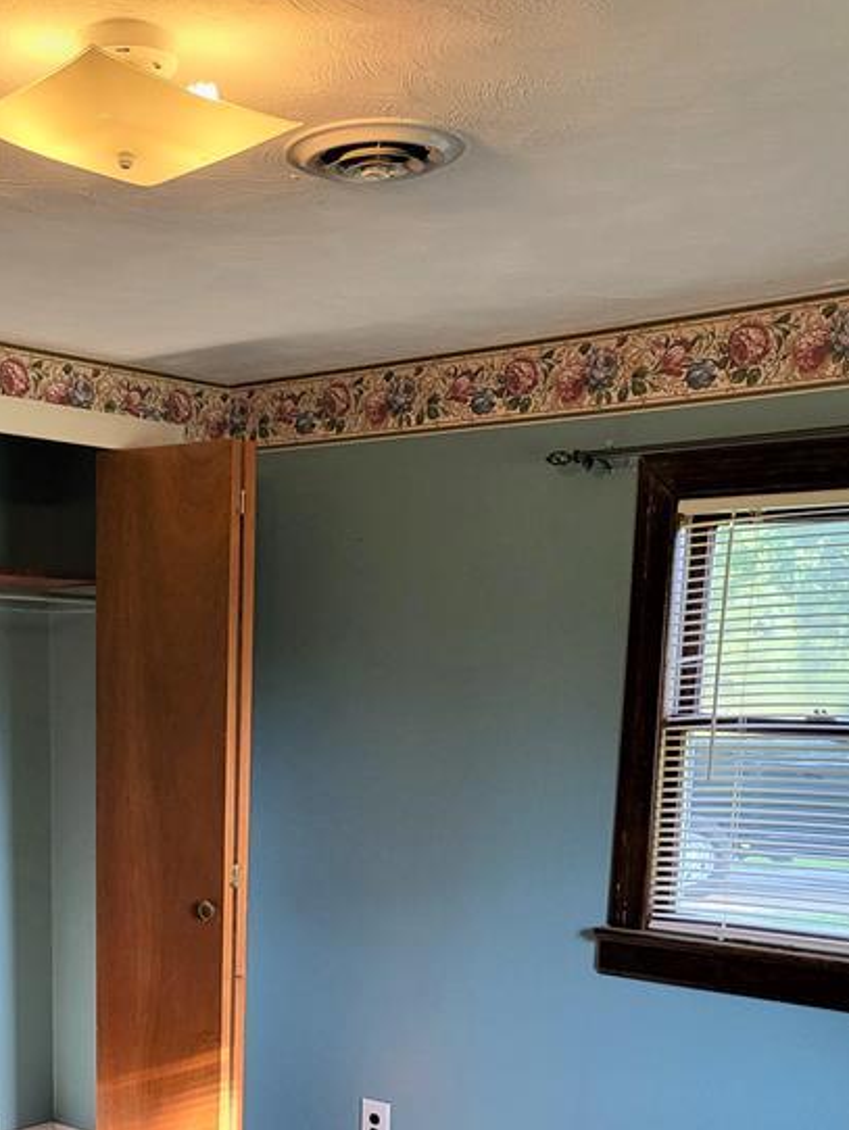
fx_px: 1503
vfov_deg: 38.8
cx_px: 213
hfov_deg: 31.0
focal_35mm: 46
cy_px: 979
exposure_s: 1/120
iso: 200
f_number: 1.8
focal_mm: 4.25
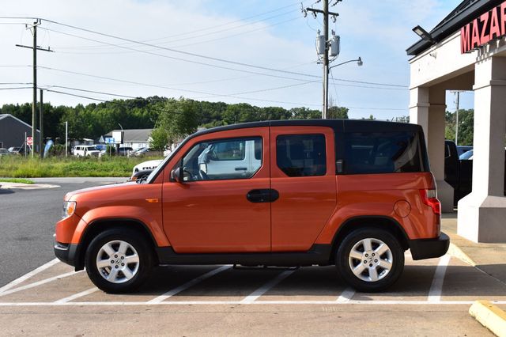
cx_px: 253
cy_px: 168
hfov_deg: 41.1
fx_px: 674
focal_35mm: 48
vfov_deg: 28.0
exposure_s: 1/500
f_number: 11
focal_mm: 32
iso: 400
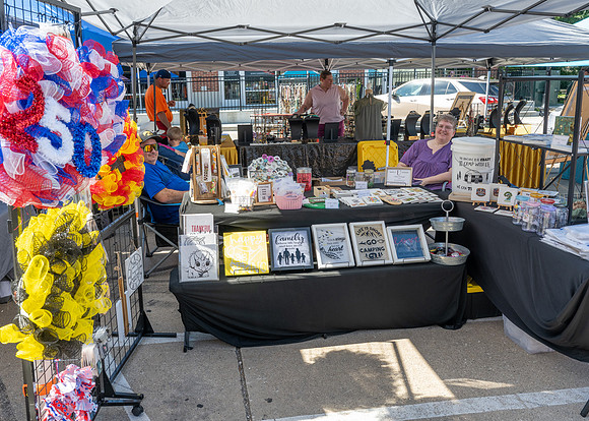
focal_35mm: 29
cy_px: 177
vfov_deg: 46.2
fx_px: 491
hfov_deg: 61.9
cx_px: 277
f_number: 6.3
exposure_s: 1/200
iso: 200
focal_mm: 24
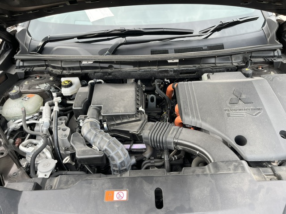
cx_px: 143
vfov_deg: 53.1
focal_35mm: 26
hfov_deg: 67.3
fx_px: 215
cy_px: 107
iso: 40
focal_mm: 5.1
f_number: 1.6
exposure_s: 1/157
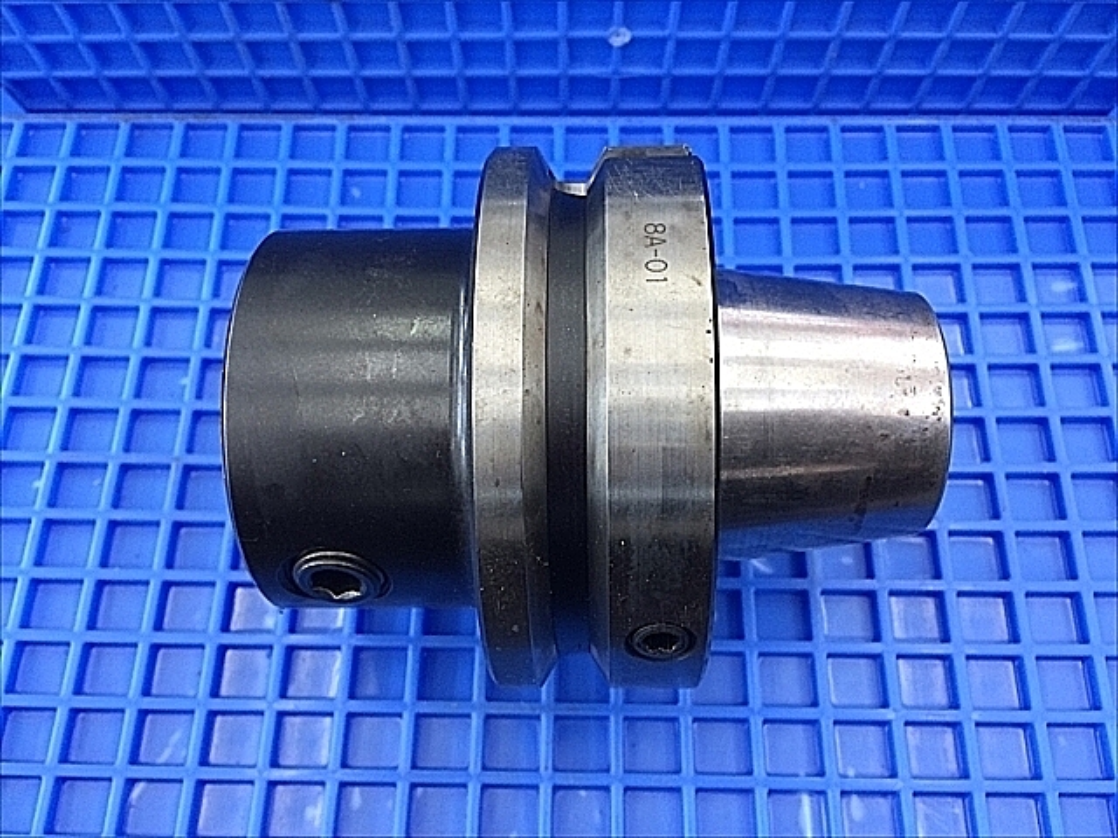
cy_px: 419
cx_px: 559
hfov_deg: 61.7
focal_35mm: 29
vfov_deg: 48.2
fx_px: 937
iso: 64
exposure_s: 1/30
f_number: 2.2
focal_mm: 4.15
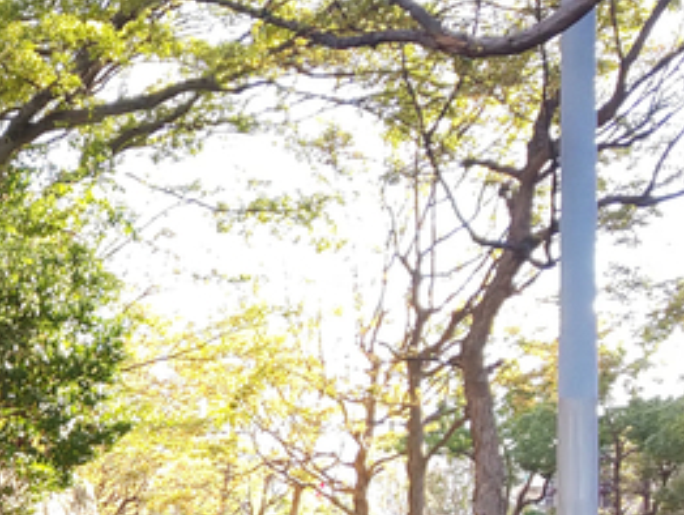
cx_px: -191
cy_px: 541
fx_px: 1206
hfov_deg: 27.0
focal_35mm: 61
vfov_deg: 22.9
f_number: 1.94
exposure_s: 1/100
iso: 43
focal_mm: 3.45
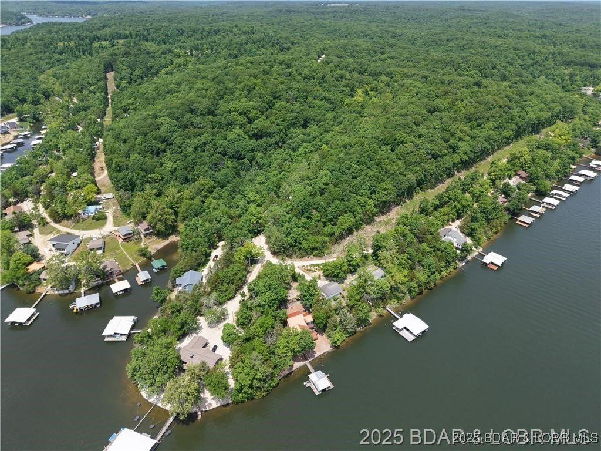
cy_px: 226
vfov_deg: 56.8
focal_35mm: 24
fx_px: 417
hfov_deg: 71.6
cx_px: 300
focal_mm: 8.67
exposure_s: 1/3200
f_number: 1.8
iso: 220
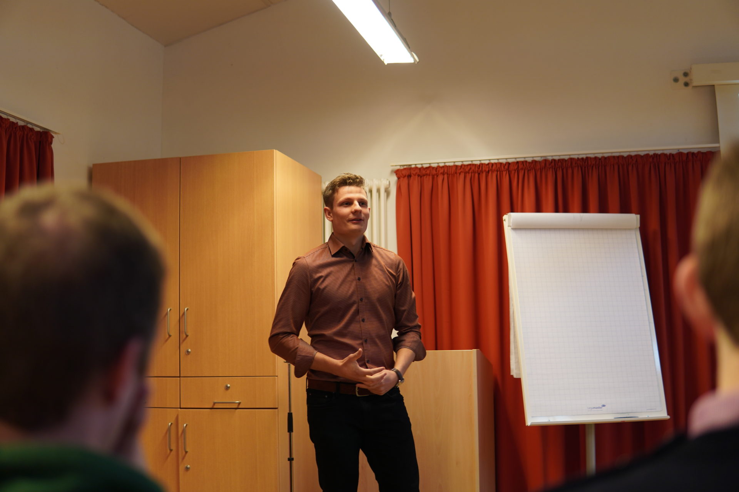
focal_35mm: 45
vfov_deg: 29.9
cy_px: 246
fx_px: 924
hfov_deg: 43.6
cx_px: 370
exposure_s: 1/50
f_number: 1.8
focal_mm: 30
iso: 125
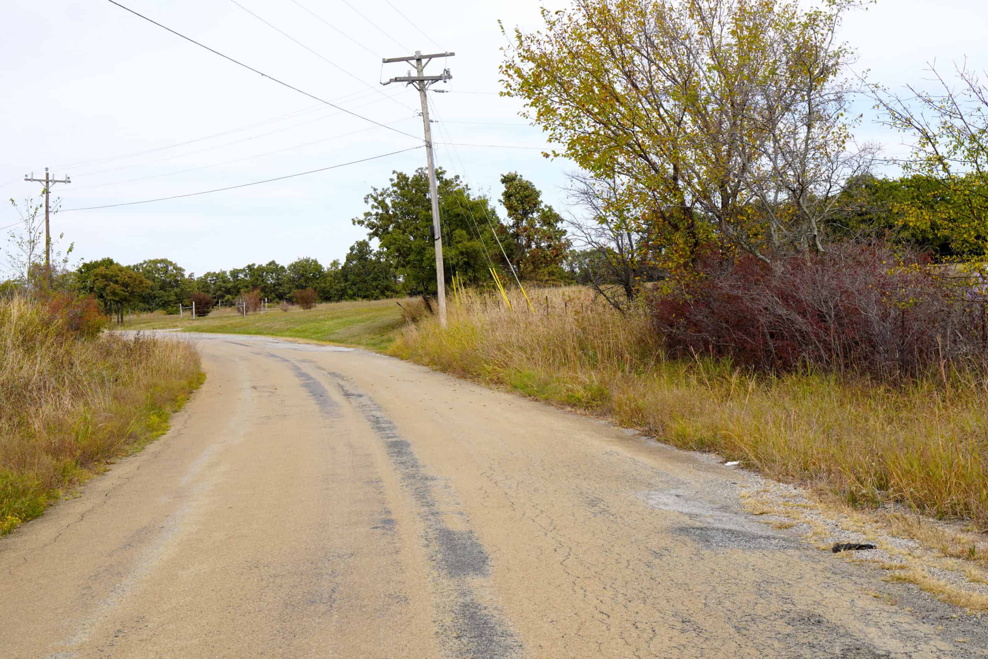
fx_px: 1688
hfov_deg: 32.6
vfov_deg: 22.1
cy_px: 330
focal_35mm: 62
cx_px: 494
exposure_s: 1/160
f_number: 8
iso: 100
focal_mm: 41
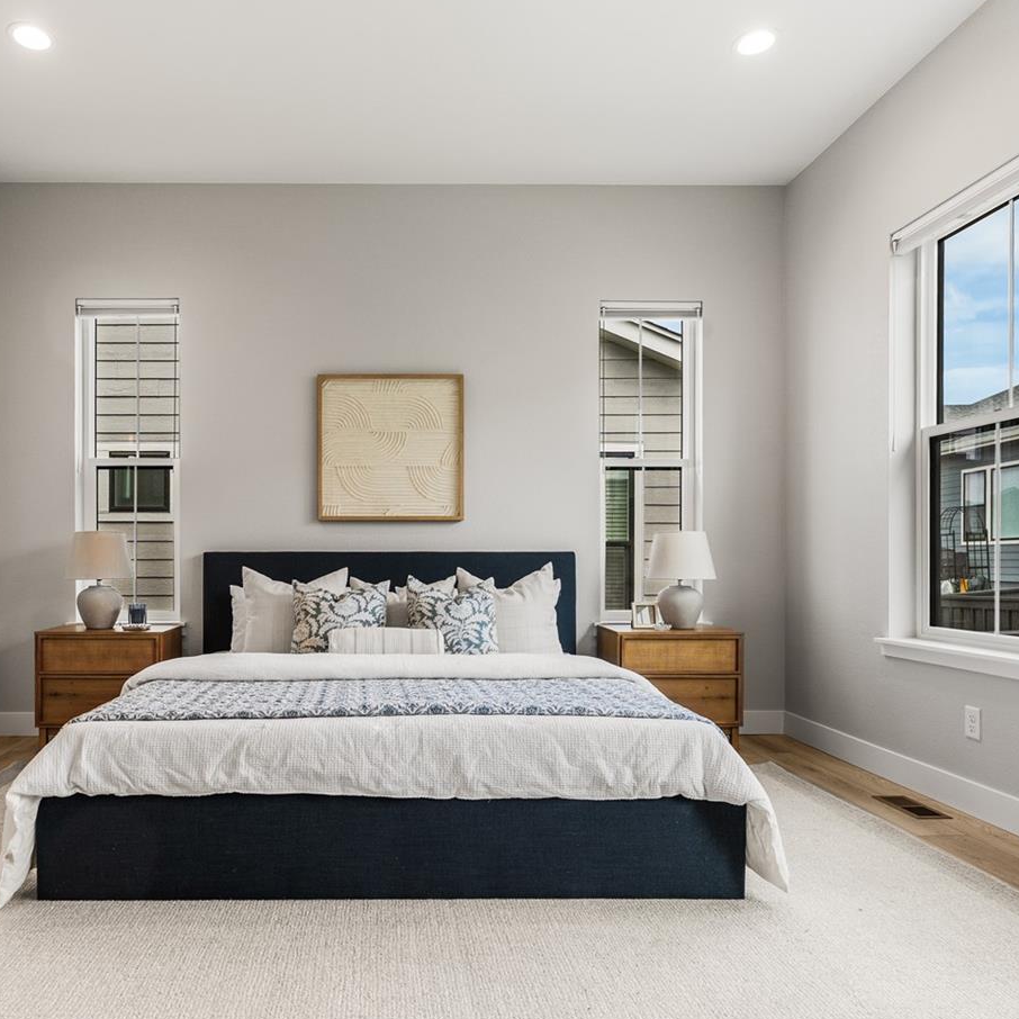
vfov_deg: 64.9
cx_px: 381
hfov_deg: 64.1
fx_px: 799
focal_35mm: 24
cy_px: 554
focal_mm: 16
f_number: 8
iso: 500
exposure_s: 1/30
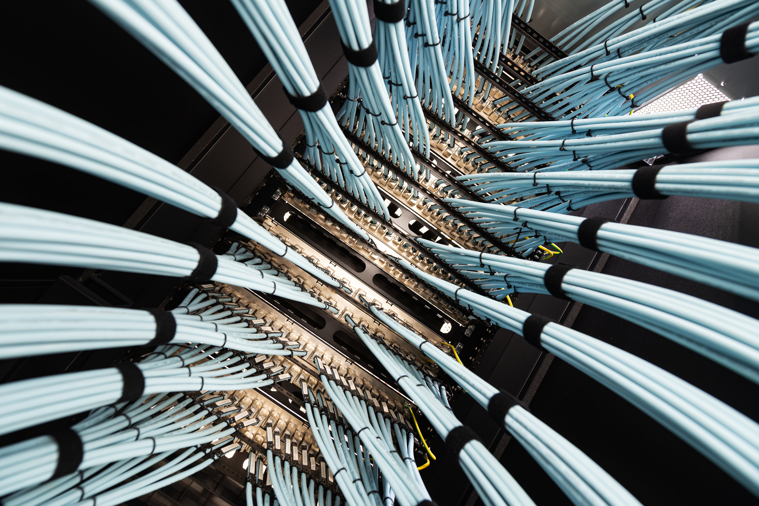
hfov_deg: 104.2
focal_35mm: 14
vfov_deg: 81.3
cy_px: 253
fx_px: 295
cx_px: 380
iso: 100
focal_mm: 14
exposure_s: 4
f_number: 4
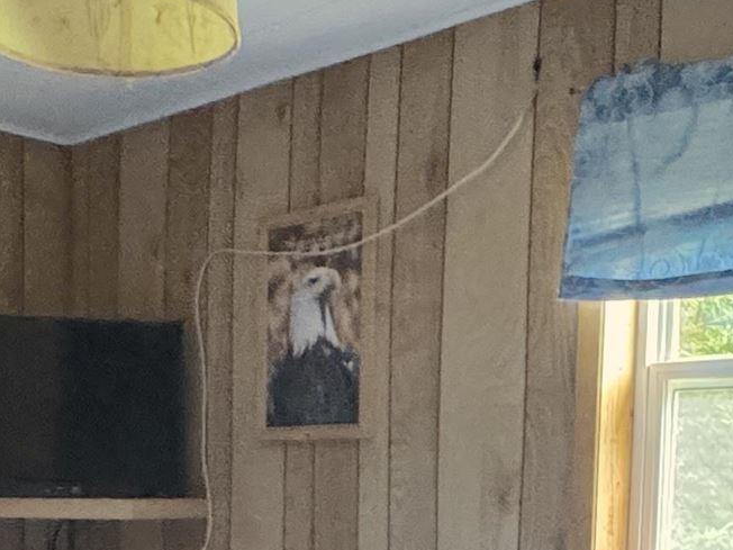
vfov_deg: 20.9
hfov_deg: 29.3
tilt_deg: -4.5
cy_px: 639
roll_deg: -0.9
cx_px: 287
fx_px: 1398
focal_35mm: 66
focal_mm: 2.22
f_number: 2.2
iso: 1000
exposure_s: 1/60
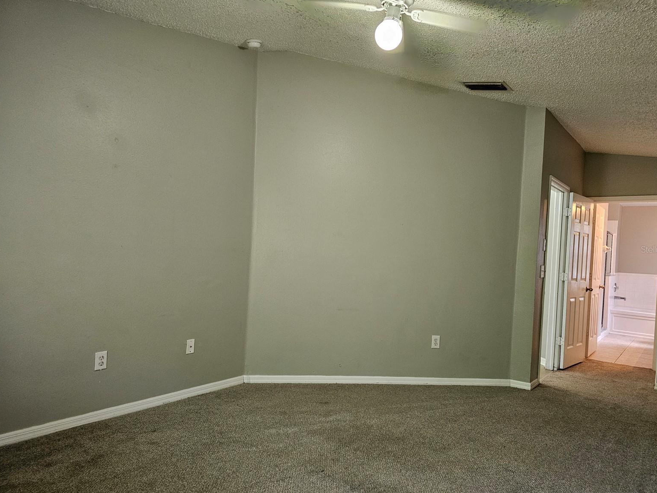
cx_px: 339
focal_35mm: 24
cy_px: 249
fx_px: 456
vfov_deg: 56.8
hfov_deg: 71.6
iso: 640
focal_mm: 6.3
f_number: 1.7
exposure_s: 1/120
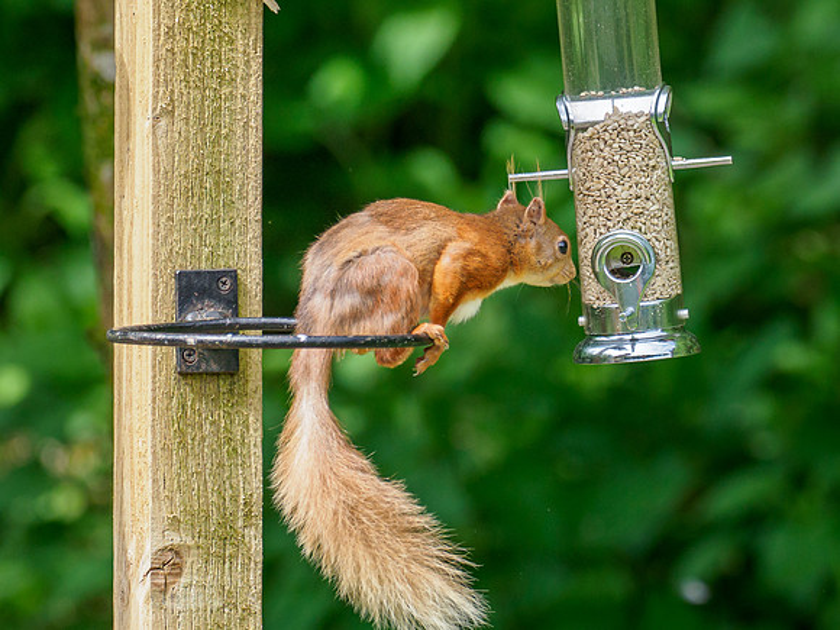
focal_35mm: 1103
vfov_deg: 1.3
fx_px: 26772
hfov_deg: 1.8
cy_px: 193
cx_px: 581
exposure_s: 1/640
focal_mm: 300
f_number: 4.5
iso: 320
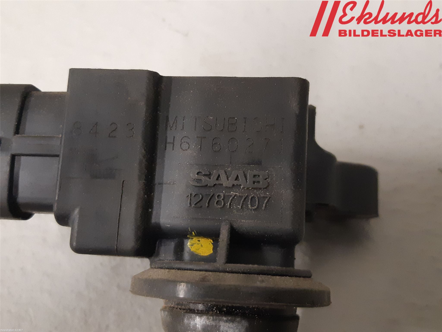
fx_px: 332
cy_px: 166
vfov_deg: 53.1
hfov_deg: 67.3
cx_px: 221
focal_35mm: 26
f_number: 1.7
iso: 320
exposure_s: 1/50
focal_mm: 3.93
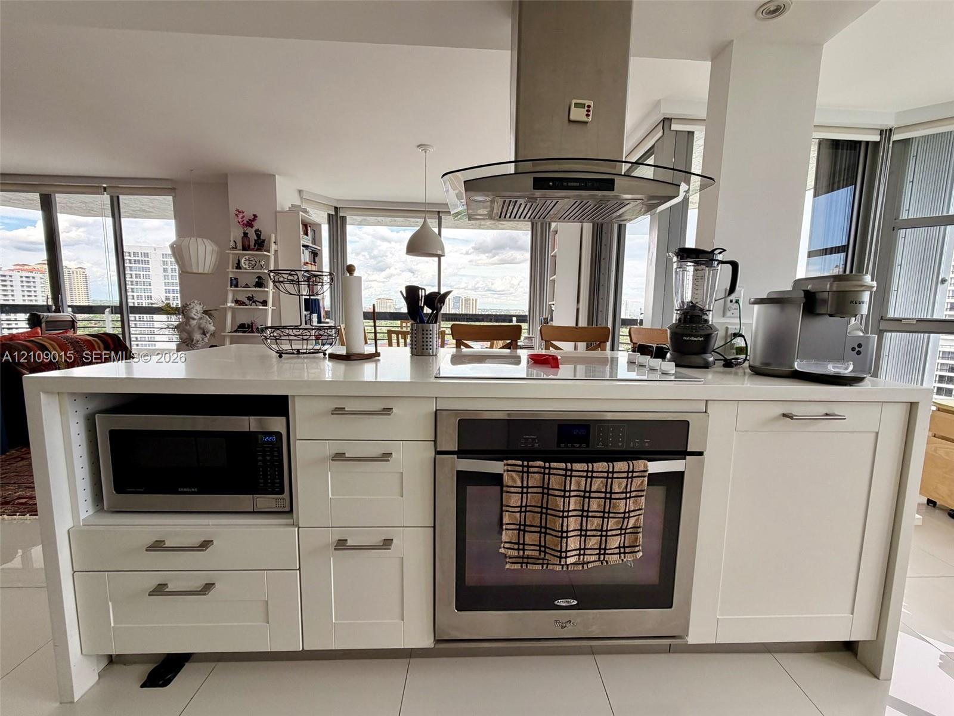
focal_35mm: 14
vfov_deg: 85.7
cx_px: 477
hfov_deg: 102.1
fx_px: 386
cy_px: 358
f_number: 2.2
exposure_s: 1/121
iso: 64
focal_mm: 2.22
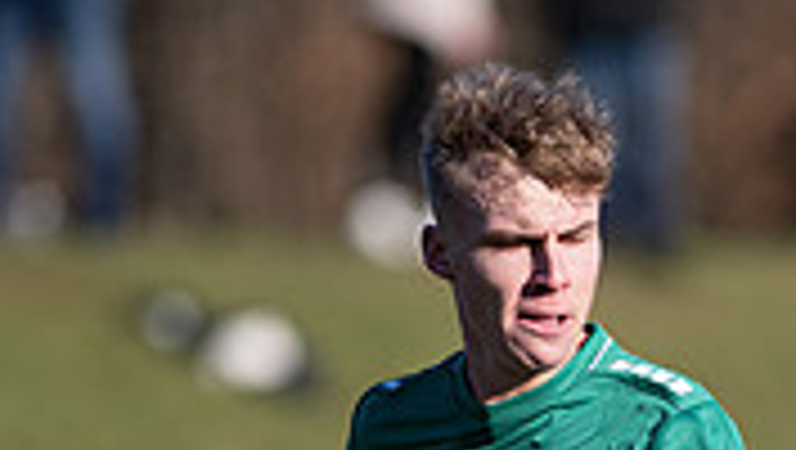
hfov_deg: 1.8
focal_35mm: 1196
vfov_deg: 1.0
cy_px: 999
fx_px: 25270
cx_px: 950
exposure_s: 1/1600
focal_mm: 300
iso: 100
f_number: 3.2
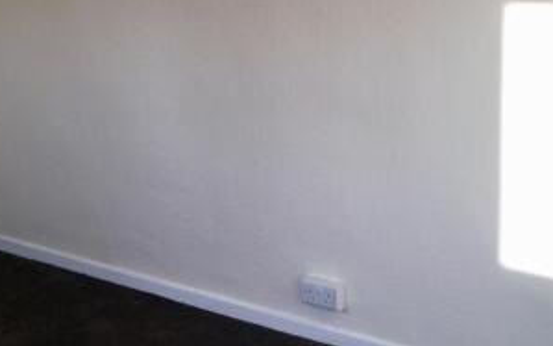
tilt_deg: -6.6
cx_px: 245
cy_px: 42
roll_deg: +2.1
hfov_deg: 34.0
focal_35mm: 60
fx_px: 904
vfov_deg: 21.2
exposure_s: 1/223
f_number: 2.2
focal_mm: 4.15
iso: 25
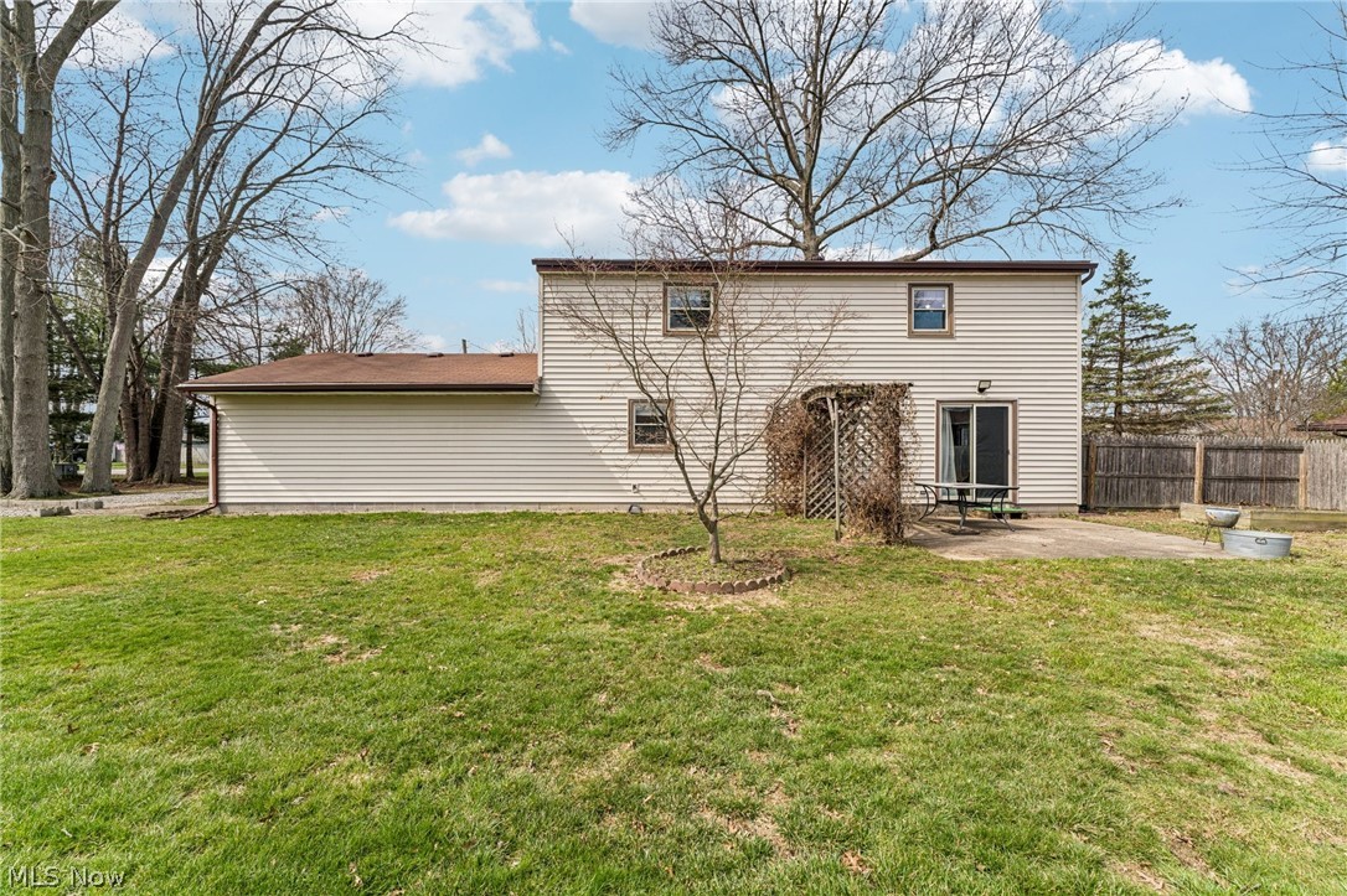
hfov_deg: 104.3
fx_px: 524
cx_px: 674
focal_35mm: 14
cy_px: 448
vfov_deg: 81.2
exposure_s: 1/500
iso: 200
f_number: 8
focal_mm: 14
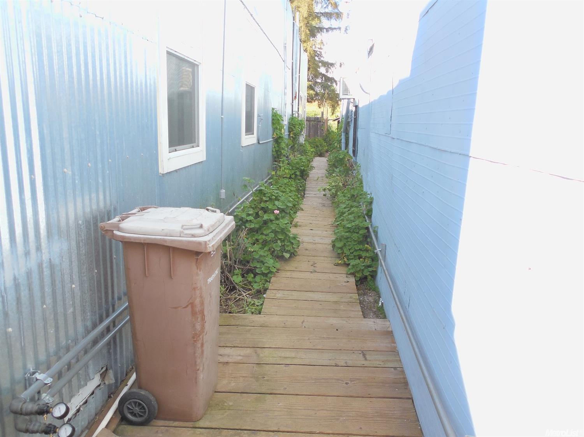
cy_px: 218
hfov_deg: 69.4
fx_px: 422
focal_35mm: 25
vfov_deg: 54.9
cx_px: 292
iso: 125
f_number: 3.3
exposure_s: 1/200
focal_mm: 4.5
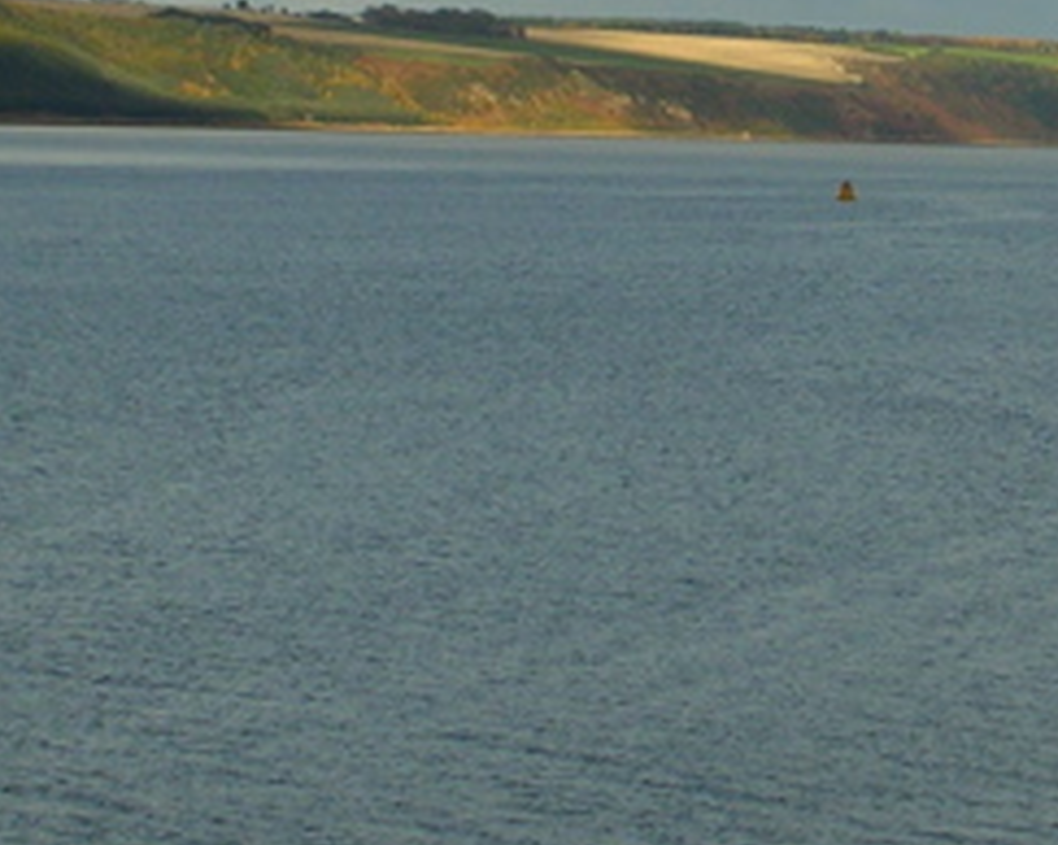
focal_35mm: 296
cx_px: 936
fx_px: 9261
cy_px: -13
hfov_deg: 6.5
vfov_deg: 5.2
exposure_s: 1/354
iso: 50
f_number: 4.9
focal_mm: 17.4
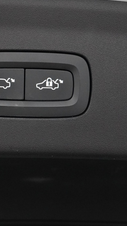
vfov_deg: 33.7
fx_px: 371
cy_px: 84
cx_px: 18
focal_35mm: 62
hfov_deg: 19.1
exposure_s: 1/100
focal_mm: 28
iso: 12800
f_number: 9
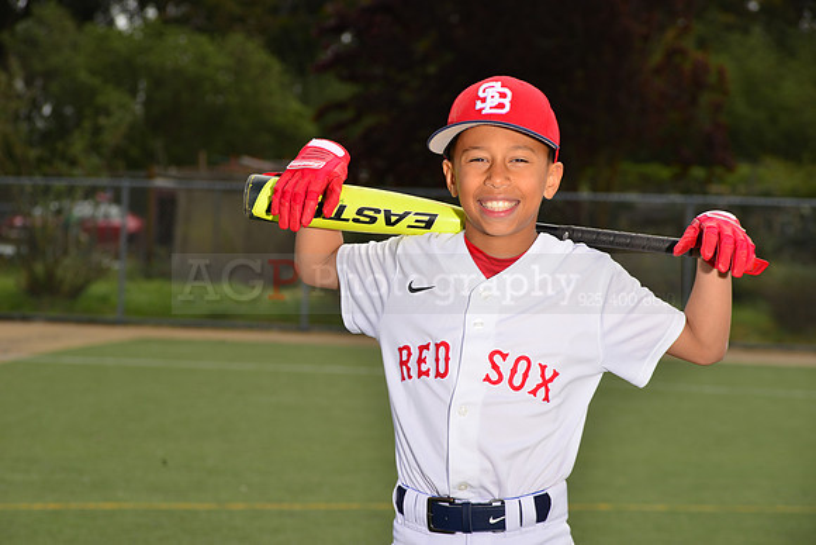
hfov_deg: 14.2
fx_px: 3287
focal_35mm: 145
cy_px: 272
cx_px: 408
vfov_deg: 9.5
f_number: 11
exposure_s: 1/200
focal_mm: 145
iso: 125
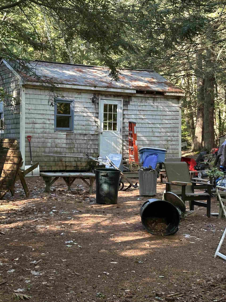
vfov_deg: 29.8
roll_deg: -0.2
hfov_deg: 22.6
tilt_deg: -0.8
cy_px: 150
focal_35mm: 65
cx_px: 100
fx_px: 566
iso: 80
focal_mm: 6.86
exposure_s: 1/70
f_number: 1.78
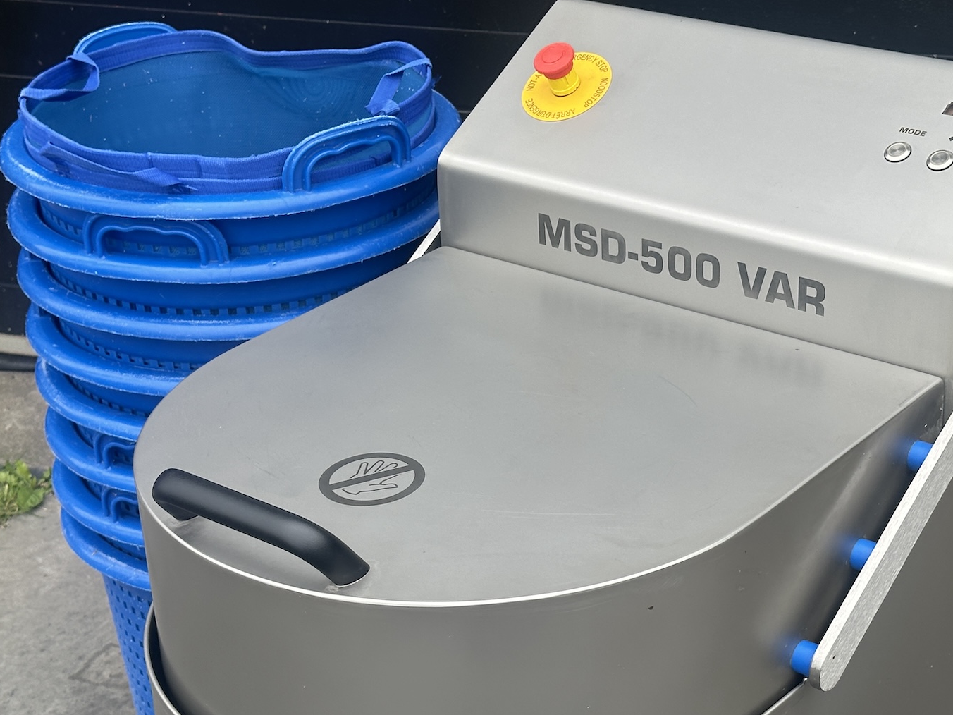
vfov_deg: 20.7
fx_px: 1955
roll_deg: +2.1
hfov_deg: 27.3
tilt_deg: -26.1
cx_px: 572
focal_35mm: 71
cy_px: 468
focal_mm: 6.86
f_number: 1.78
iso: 64
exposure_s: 1/745
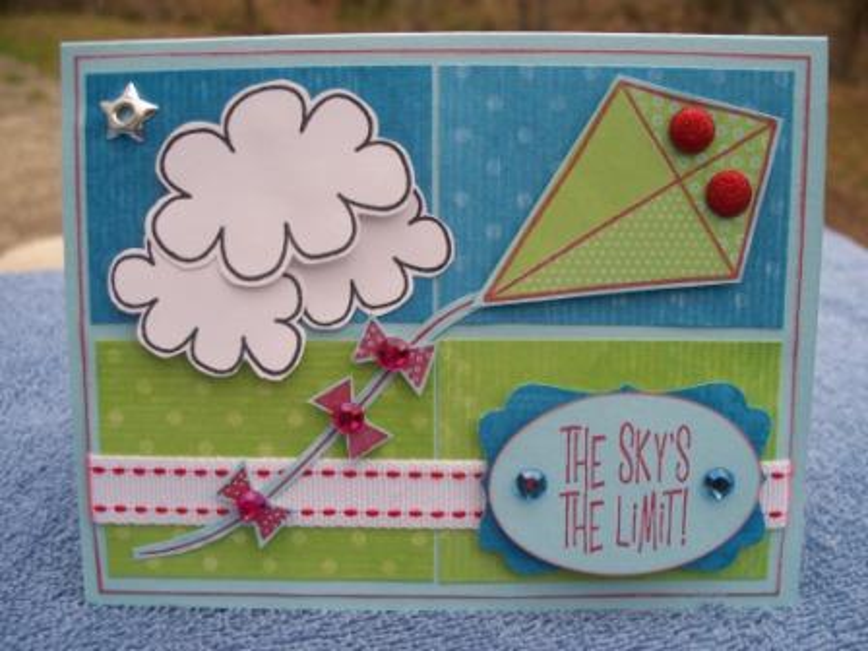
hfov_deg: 51.4
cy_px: 326
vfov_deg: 39.7
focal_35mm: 36
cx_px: 434
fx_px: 903
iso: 64
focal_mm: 7.54
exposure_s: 1/100
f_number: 2.8
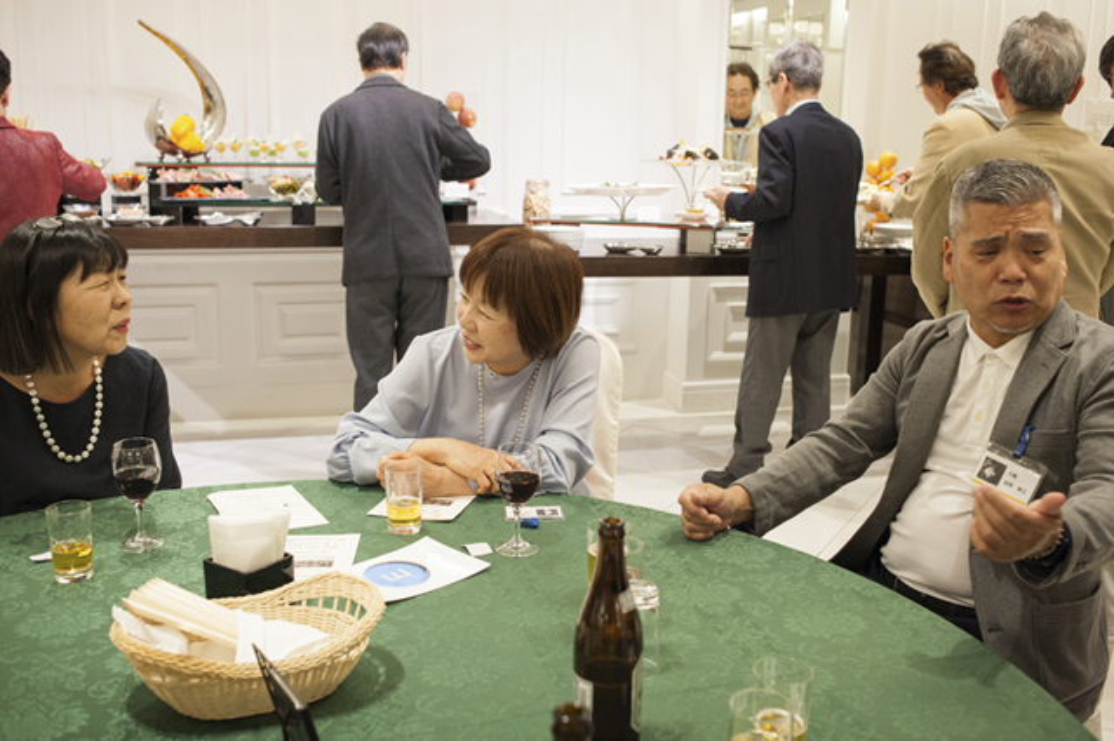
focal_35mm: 35
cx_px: 557
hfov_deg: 54.5
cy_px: 370
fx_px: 1082
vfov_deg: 37.8
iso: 560
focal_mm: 35
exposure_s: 1/100
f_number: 5.6
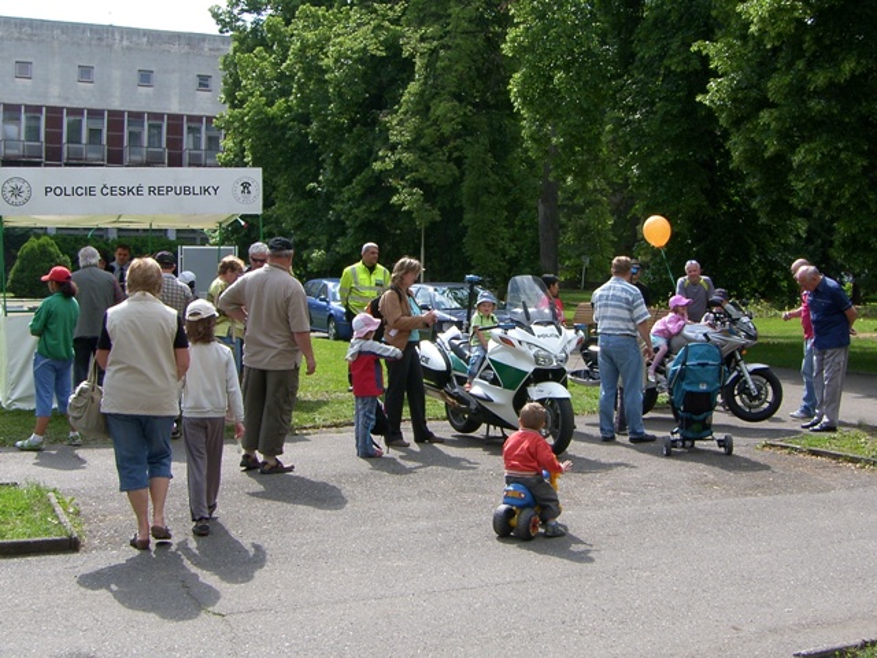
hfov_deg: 63.4
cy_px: 329
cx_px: 438
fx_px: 709
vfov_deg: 49.7
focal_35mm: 28
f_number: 6.3
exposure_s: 1/200
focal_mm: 7.4
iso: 50
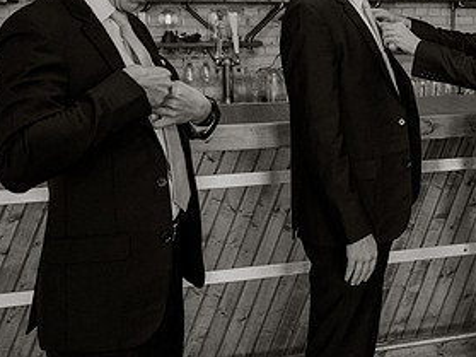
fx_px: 770
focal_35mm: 56
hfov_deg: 32.5
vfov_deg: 25.8
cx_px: 436
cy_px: 95
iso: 1250
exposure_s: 1/100
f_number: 3.5
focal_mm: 27
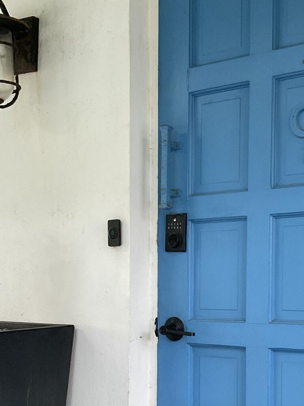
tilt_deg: -1.9
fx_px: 679
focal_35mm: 58
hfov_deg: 25.2
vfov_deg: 32.5
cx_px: 181
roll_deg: -0.8
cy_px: 315
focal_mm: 3
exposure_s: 1/60
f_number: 1.8
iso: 50
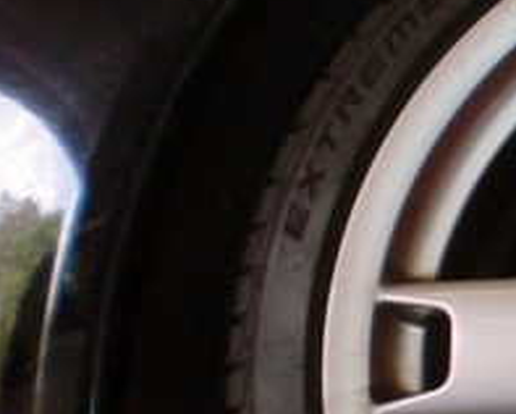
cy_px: 314
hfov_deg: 15.9
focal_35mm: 111
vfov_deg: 13.9
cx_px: 770
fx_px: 1697
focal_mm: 6.3
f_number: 3.1
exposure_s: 1/60
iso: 200
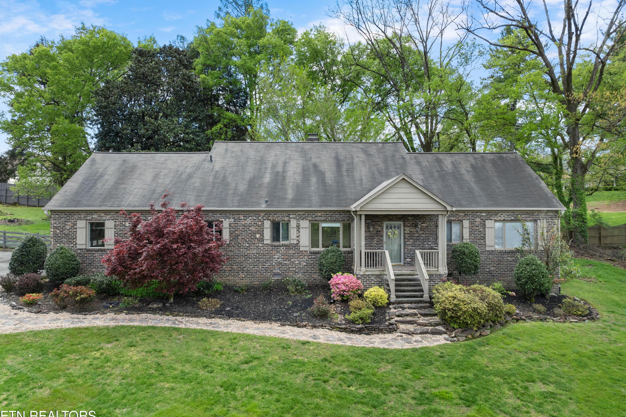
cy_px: 203
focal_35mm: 25
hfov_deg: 71.5
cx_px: 312
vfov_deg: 51.3
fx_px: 435
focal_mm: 12.29
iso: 410
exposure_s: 1/200
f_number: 2.8
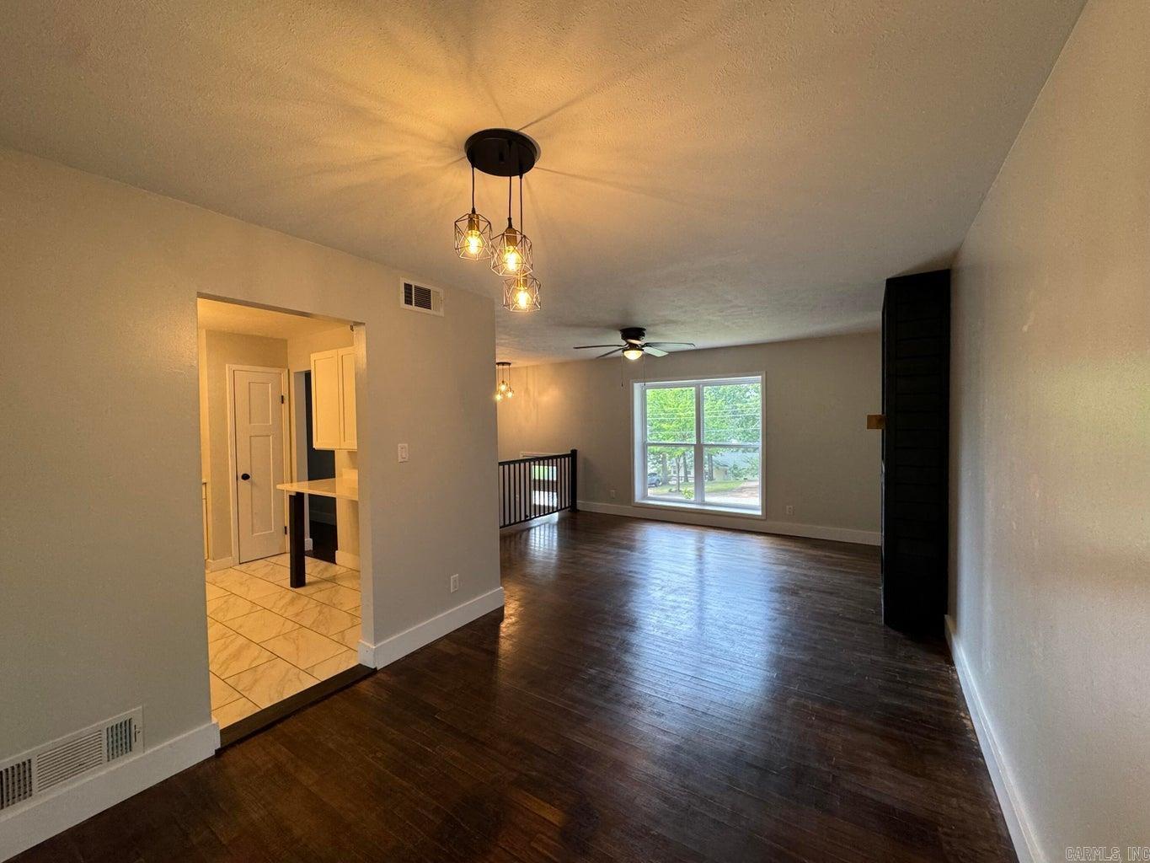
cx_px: 575
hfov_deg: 102.1
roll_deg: +0.4
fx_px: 465
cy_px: 432
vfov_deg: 85.7
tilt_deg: -0.8
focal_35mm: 14
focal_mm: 2.22
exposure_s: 1/120
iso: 125
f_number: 2.2
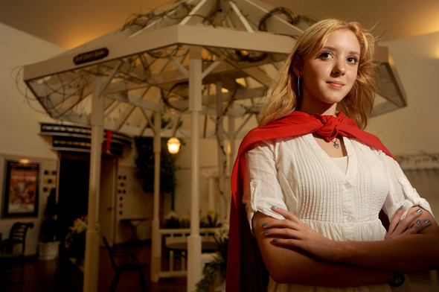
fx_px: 390
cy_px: 146
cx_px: 220
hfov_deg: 58.8
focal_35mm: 32
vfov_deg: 41.0
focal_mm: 32
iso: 500
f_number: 4
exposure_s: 1/250
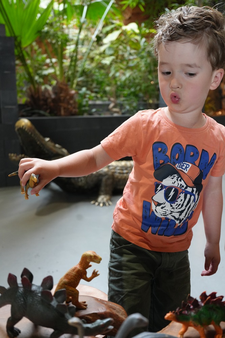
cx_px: 112
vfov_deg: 54.5
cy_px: 169
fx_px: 328
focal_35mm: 35
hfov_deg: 37.8
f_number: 4
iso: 2500
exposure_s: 1/160
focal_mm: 35
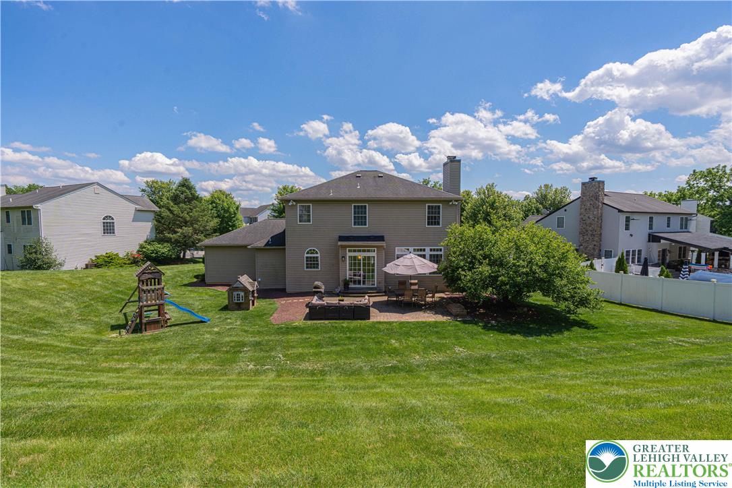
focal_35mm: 16
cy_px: 244
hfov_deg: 96.7
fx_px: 325
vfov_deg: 73.7
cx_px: 366
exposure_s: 1/4000
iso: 320
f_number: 9
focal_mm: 16
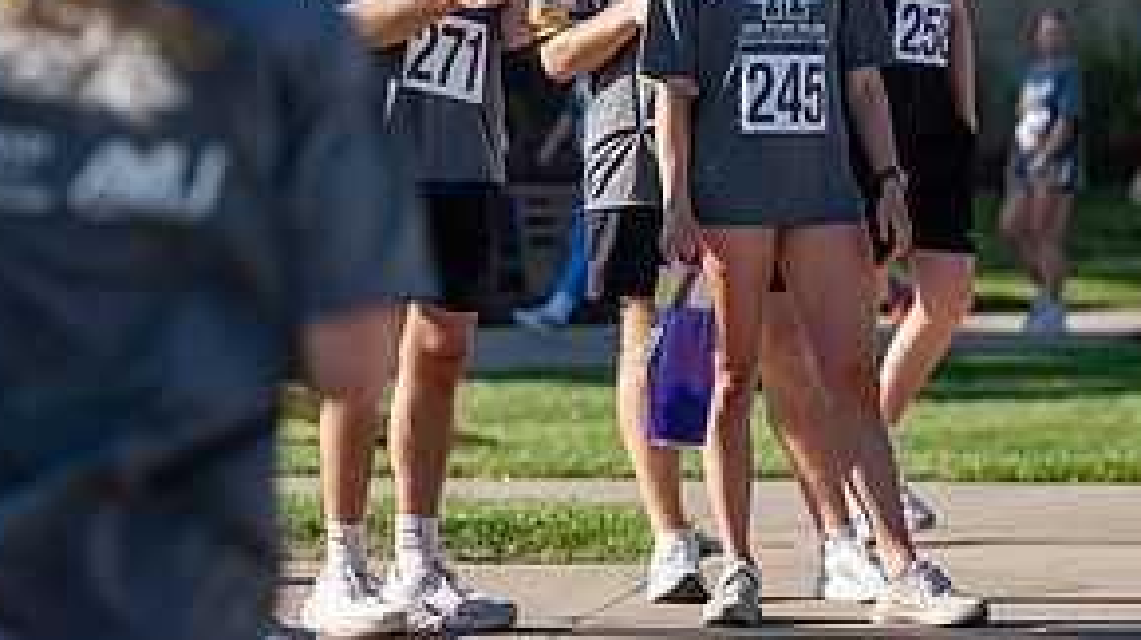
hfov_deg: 8.9
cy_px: 140
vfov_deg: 5.0
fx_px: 7316
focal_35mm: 242
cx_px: 644
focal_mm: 115
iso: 125
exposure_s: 1/1000
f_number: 3.2
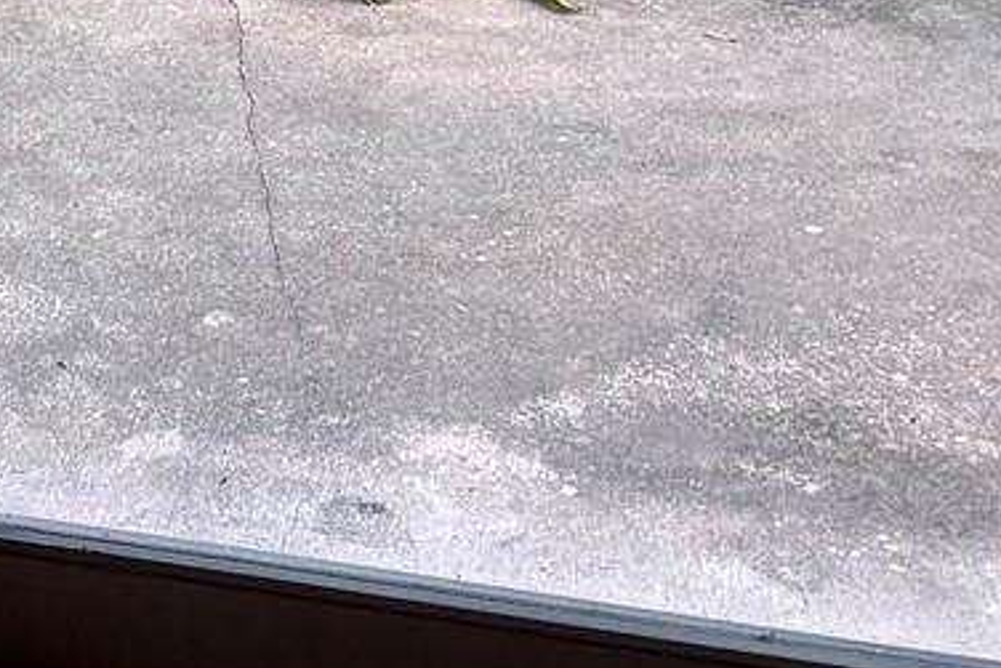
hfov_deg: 15.9
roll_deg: +3.9
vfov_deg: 10.9
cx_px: -615
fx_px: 3199
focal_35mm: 115
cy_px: -681
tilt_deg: -6.5
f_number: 1.6
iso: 80
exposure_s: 1/60
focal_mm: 5.96
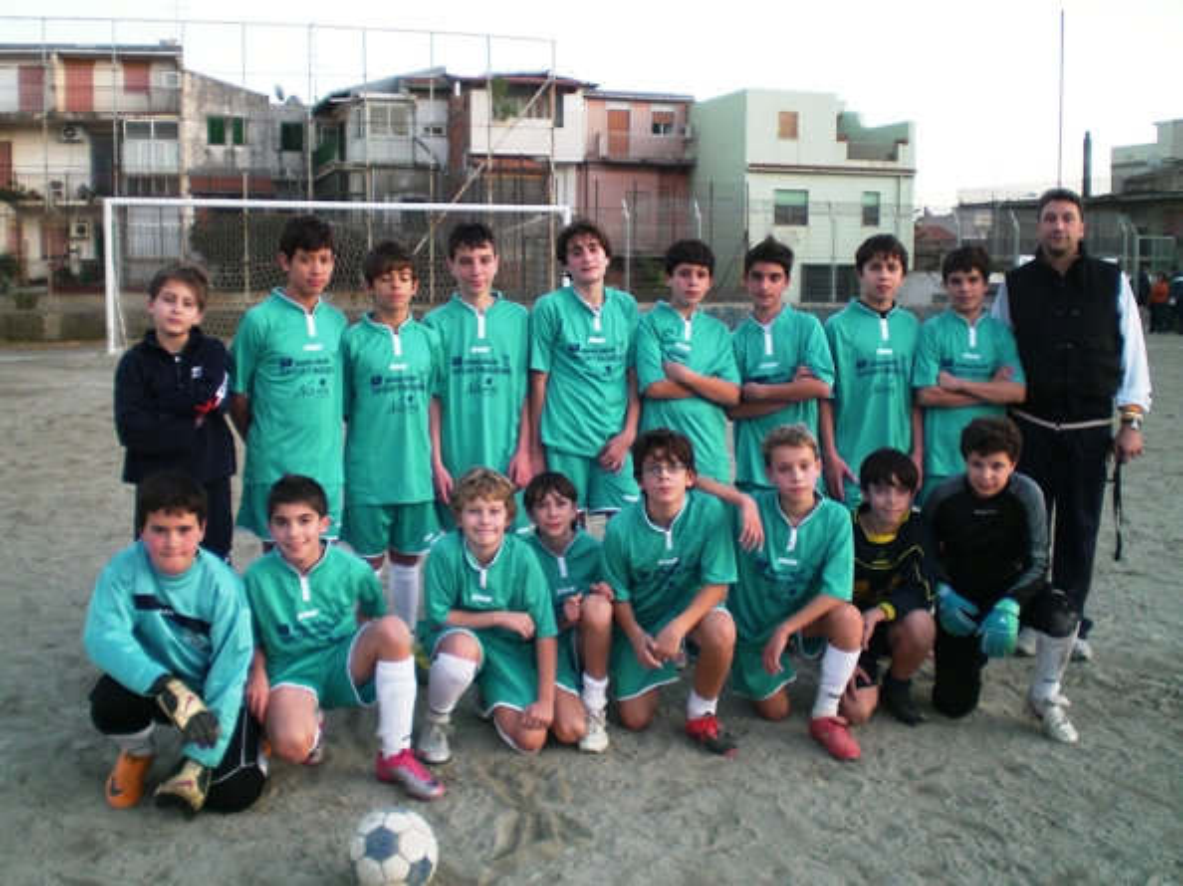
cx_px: 592
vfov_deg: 37.7
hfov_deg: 49.0
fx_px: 1298
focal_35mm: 38
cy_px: 443
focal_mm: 6.3
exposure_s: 1/80
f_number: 3.1
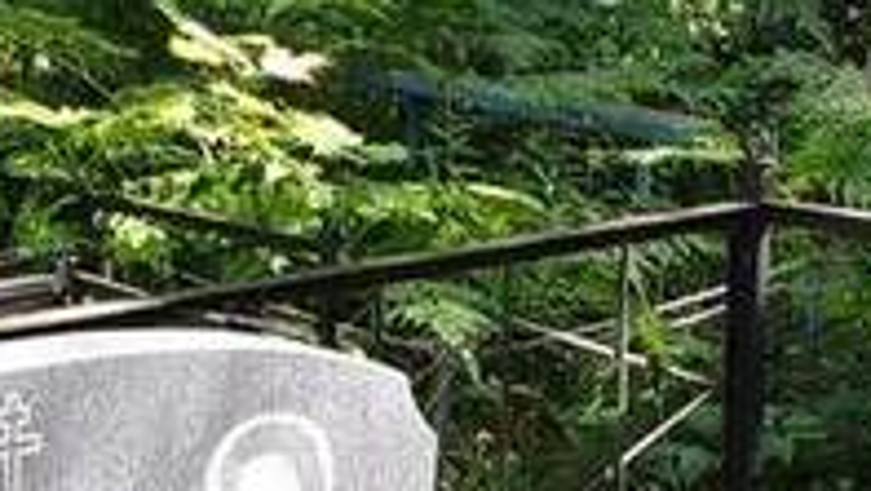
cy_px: 633
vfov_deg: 8.2
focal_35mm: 147
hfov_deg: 14.6
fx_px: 3396
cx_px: 650
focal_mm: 4.77
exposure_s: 1/100
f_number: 1.75
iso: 115
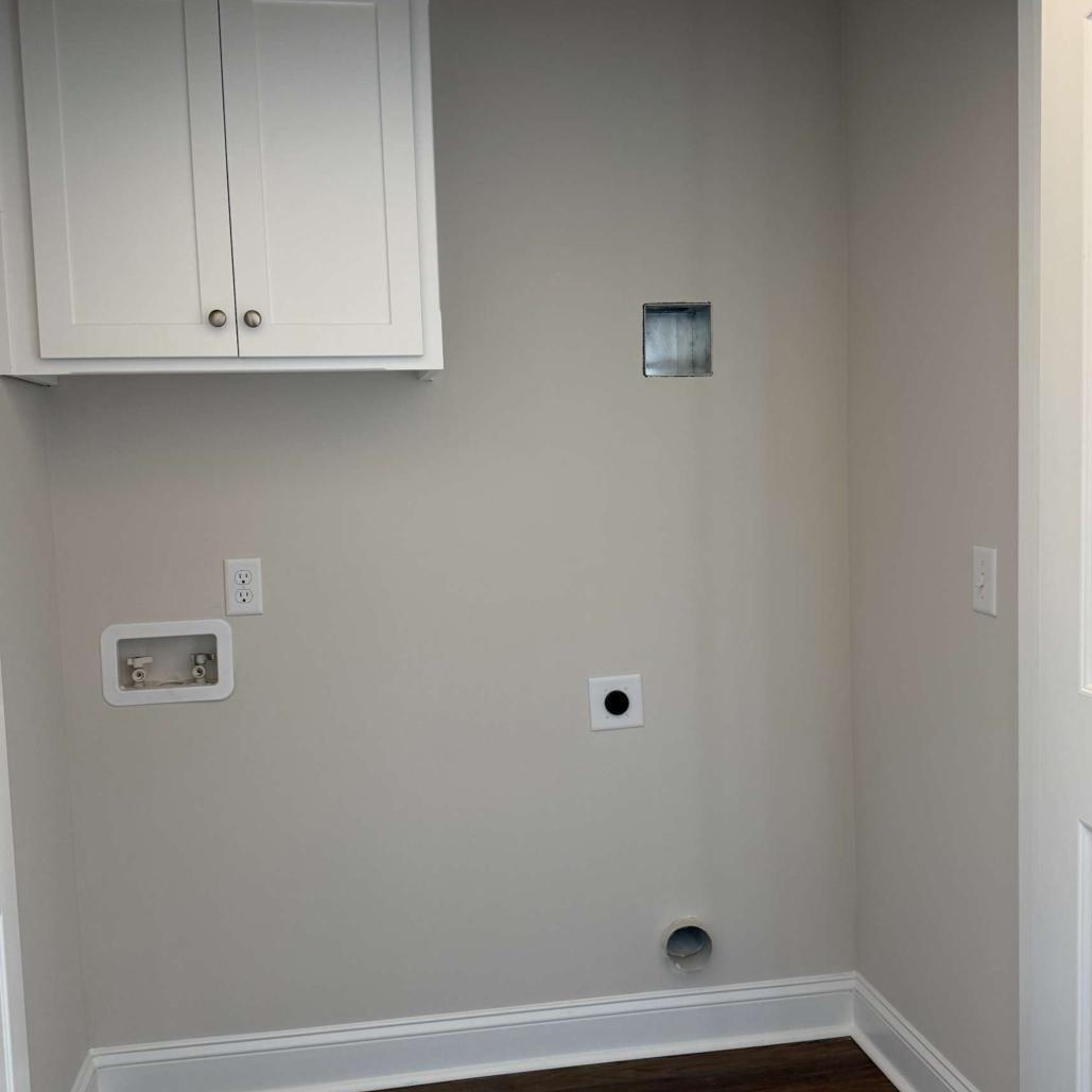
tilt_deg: -4.2
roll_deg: +1.4
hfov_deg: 49.7
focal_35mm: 33
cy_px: 550
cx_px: 535
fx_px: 1178
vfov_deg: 49.7
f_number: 1.78
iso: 160
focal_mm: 6.76
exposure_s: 1/60
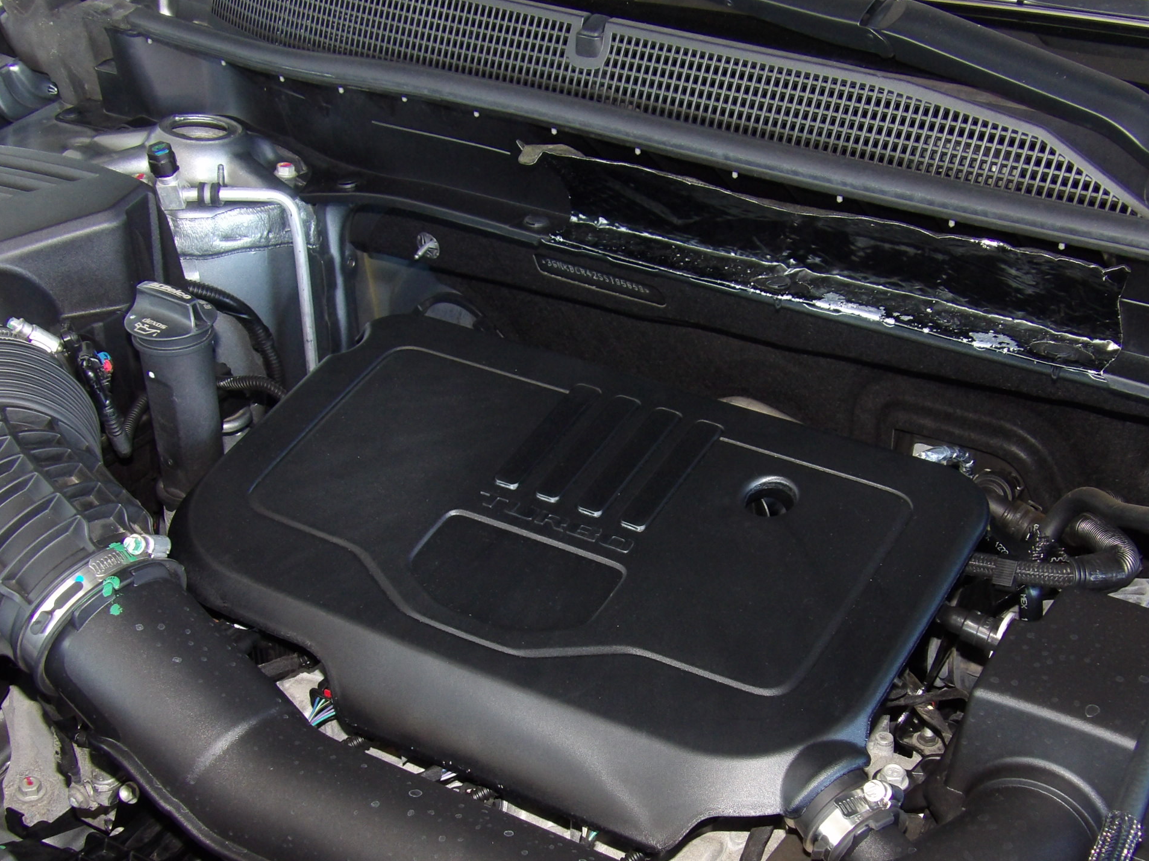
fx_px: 1759
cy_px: 570
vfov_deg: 27.4
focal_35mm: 53
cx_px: 623
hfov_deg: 36.1
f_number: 3.7
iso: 250
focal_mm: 7
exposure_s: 1/30
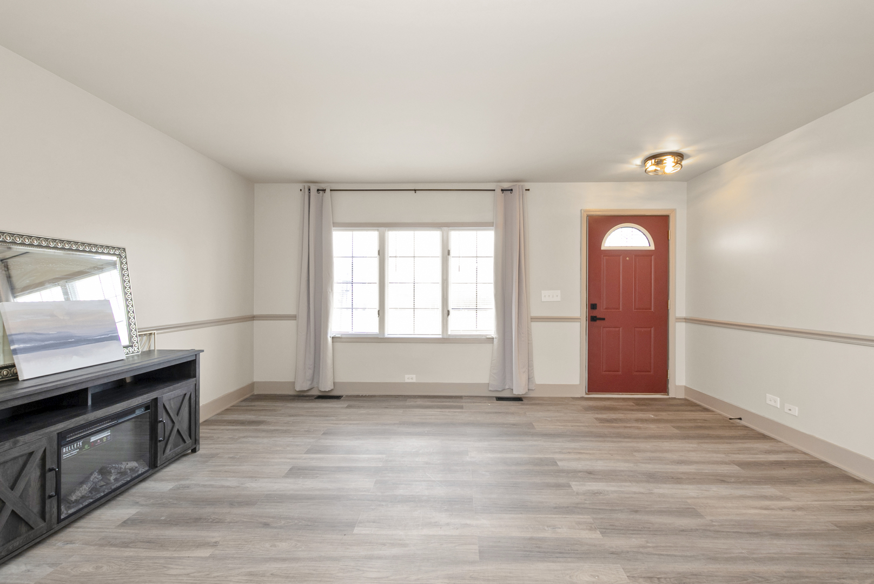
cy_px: 292
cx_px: 437
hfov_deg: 100.4
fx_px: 364
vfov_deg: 77.4
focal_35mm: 15
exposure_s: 1/13
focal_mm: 10
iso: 320
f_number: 7.1
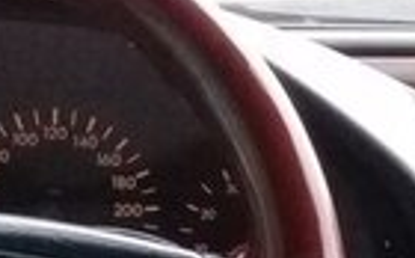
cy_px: 523
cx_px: 652
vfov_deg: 8.0
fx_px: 1750
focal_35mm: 155
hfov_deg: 12.7
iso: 200
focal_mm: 3.3
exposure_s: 1/17
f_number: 2.2
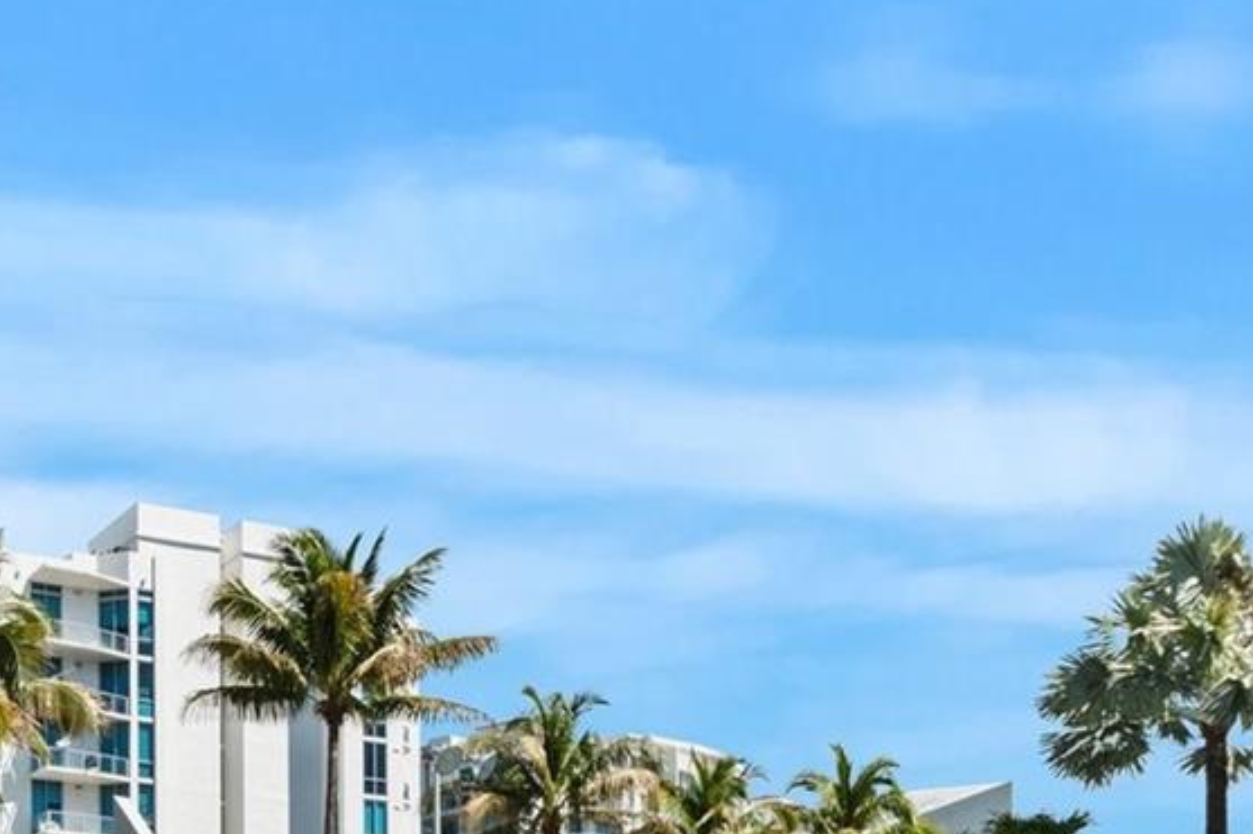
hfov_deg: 40.1
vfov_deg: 25.3
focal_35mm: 46
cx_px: 162
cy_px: 1080
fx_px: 1600
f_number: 8
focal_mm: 16
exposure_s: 1/125
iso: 200
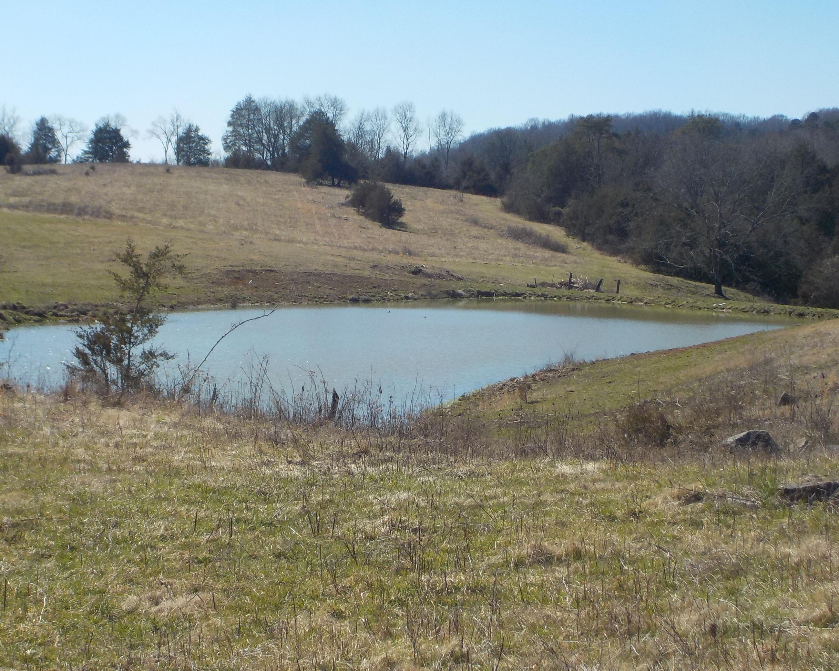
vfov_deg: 19.2
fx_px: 1986
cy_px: 346
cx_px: 381
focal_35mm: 80
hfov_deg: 23.8
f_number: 5.3
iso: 125
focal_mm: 9.7
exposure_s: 1/640
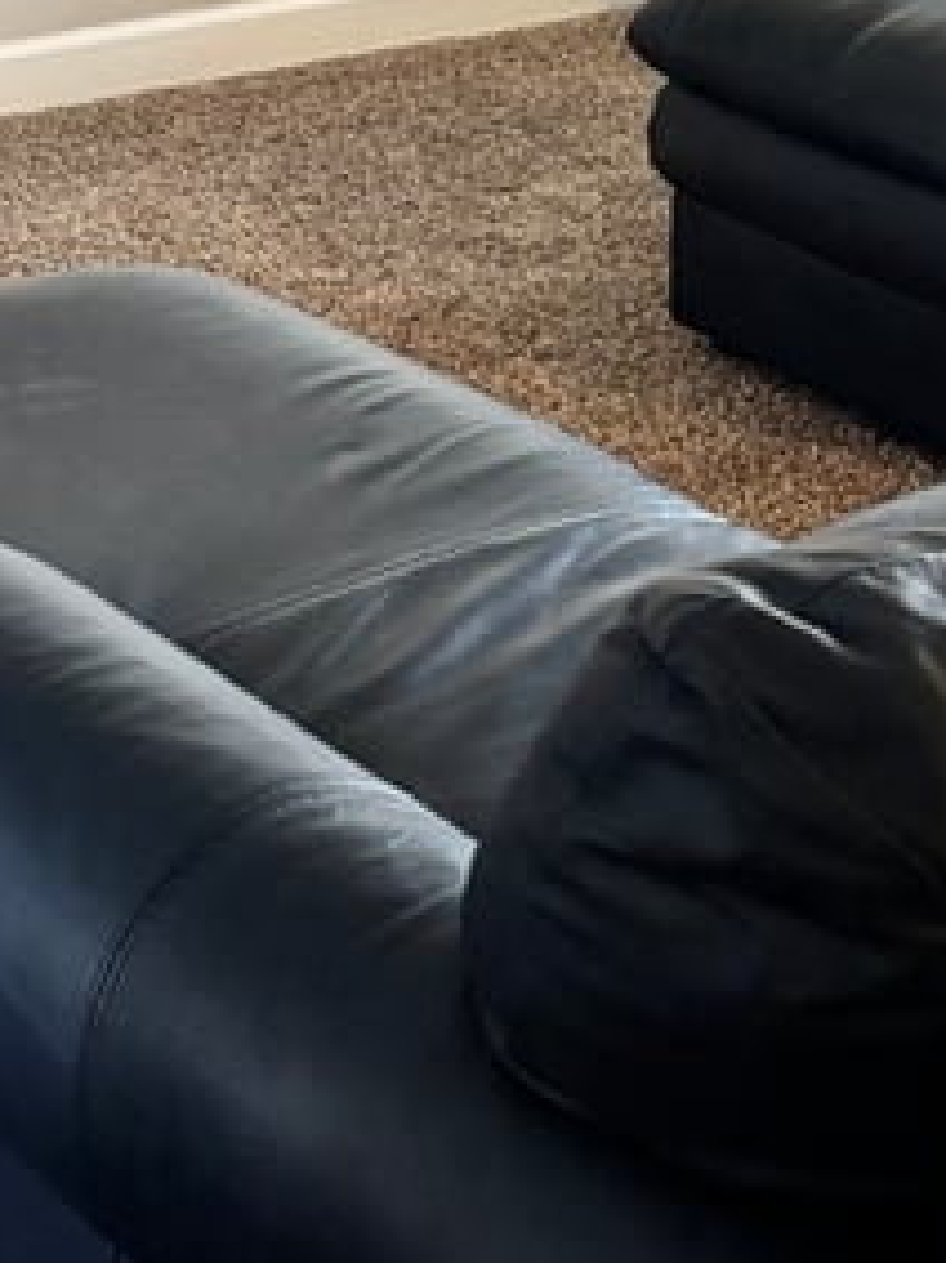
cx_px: -223
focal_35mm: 94
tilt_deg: -11.9
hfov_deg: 15.1
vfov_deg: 19.5
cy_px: -297
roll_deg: +0.7
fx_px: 3428
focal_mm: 5.96
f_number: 1.6
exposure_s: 1/30
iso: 640
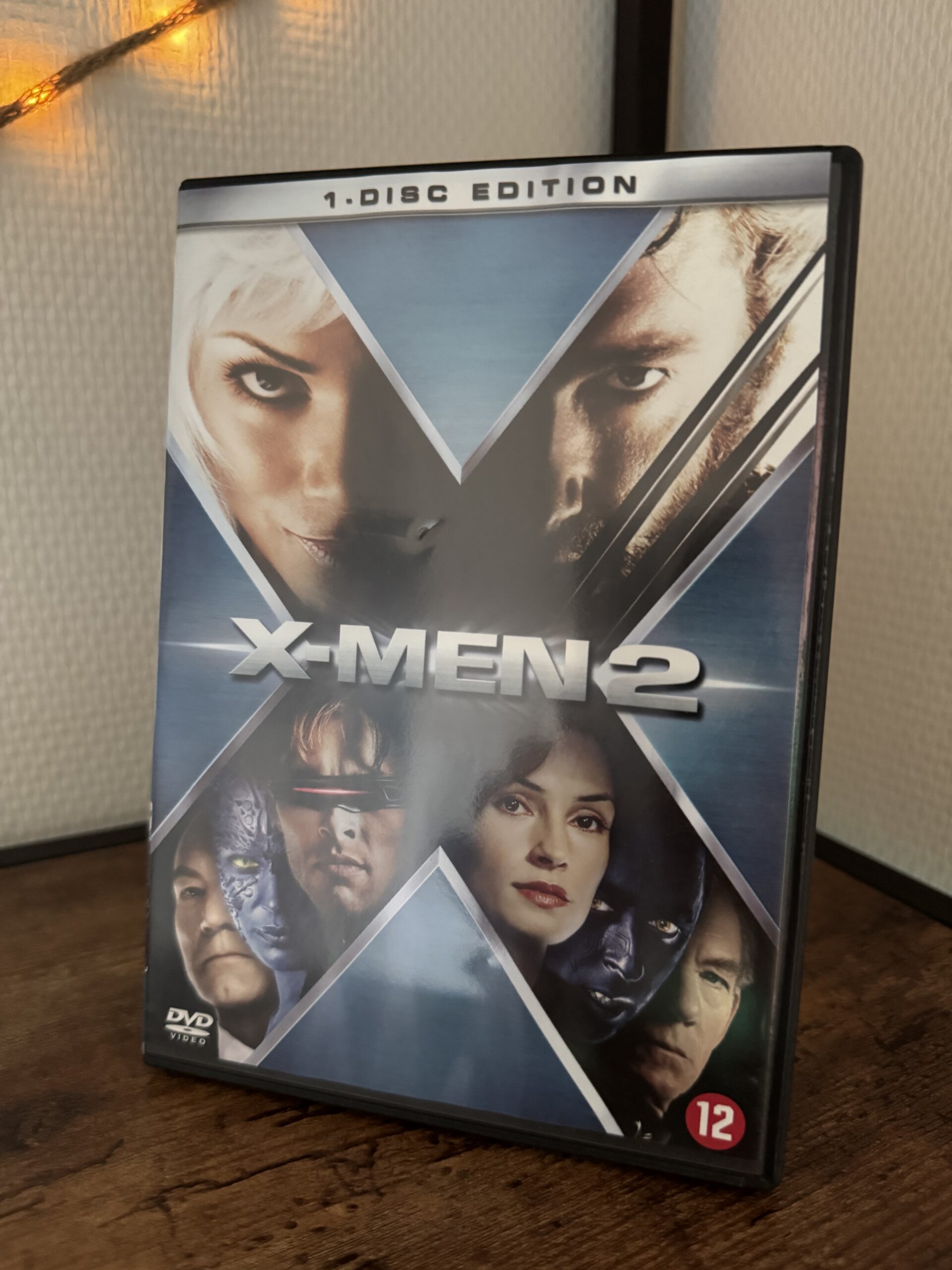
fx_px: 880
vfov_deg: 71.6
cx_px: 476
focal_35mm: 24
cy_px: 635
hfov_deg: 56.8
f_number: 1.78
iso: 1000
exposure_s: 1/40
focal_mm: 6.76
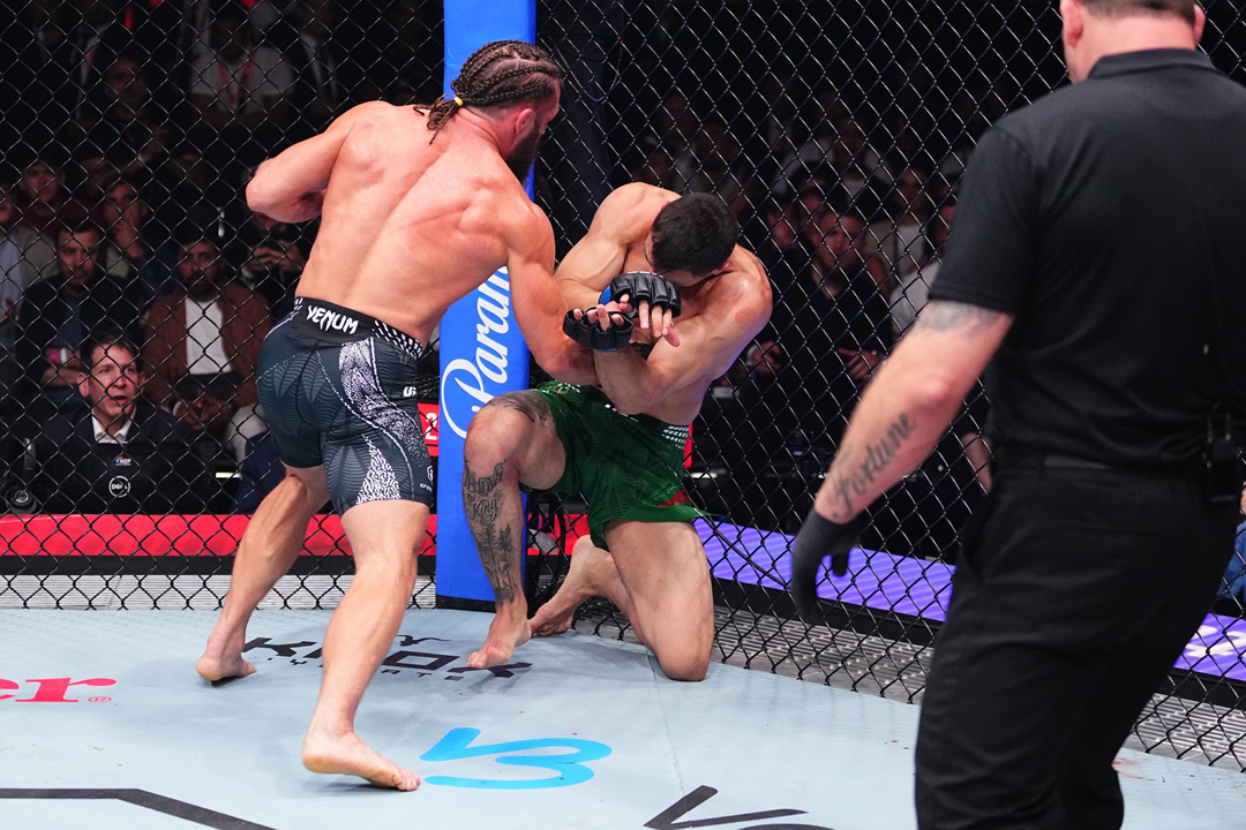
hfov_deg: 28.8
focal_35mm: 70
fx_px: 2423
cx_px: 623
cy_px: 415
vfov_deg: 19.5
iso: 3200
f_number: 2.8
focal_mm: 70
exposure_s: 1/1600
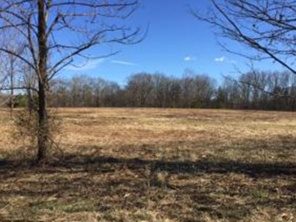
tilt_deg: -5.5
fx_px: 265
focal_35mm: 31
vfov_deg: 45.4
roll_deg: -2.4
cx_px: 150
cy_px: 118
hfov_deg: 58.4
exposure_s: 1/1464
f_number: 2.2
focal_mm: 4.15
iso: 32
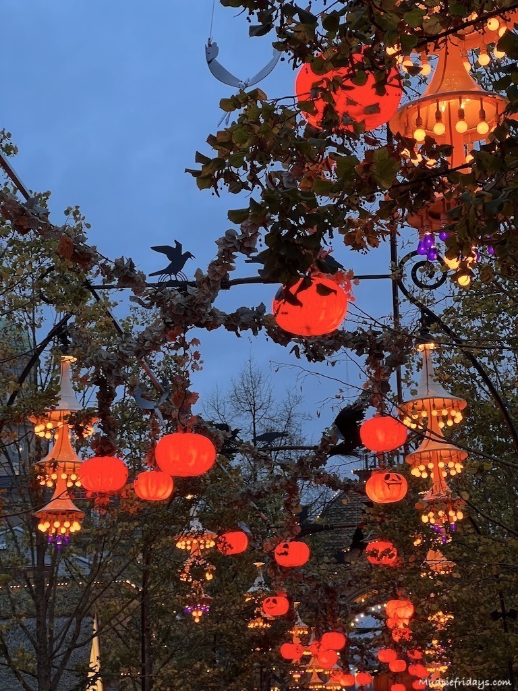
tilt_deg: +16.4
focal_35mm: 77
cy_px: 346
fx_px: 1536
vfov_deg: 25.3
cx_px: 259
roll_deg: +0.9
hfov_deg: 19.1
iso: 320
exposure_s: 1/50
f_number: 2.8
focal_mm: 9
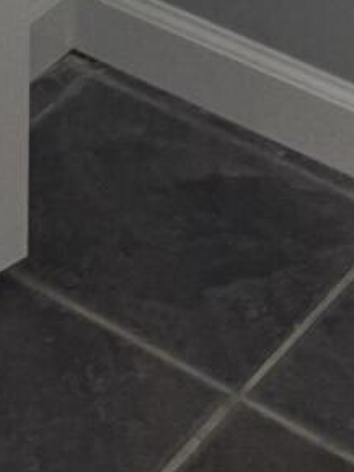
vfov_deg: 9.3
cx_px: -796
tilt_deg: -10.2
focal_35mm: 166
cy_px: -970
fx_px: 2262
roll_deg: +4.5
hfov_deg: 7.6
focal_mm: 6.76
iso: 100
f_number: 1.78
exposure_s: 1/120
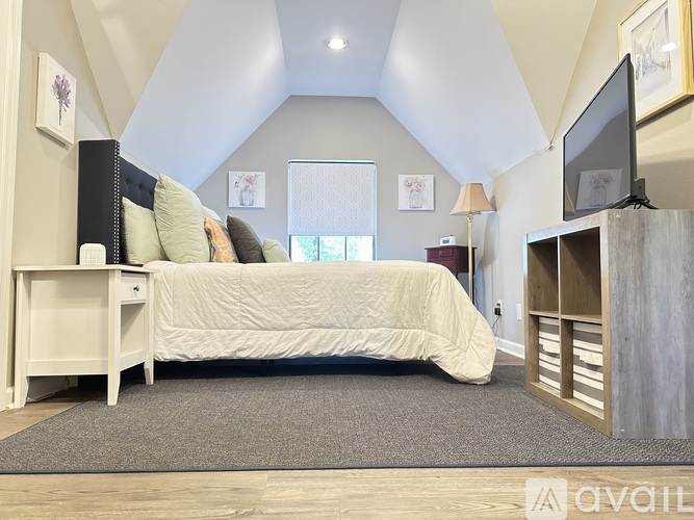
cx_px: 347
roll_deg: -0.2
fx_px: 481
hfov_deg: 71.6
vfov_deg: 56.8
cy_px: 260
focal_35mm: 24
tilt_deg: +3.6
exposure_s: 1/60
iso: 640
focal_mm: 6.86
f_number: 1.78
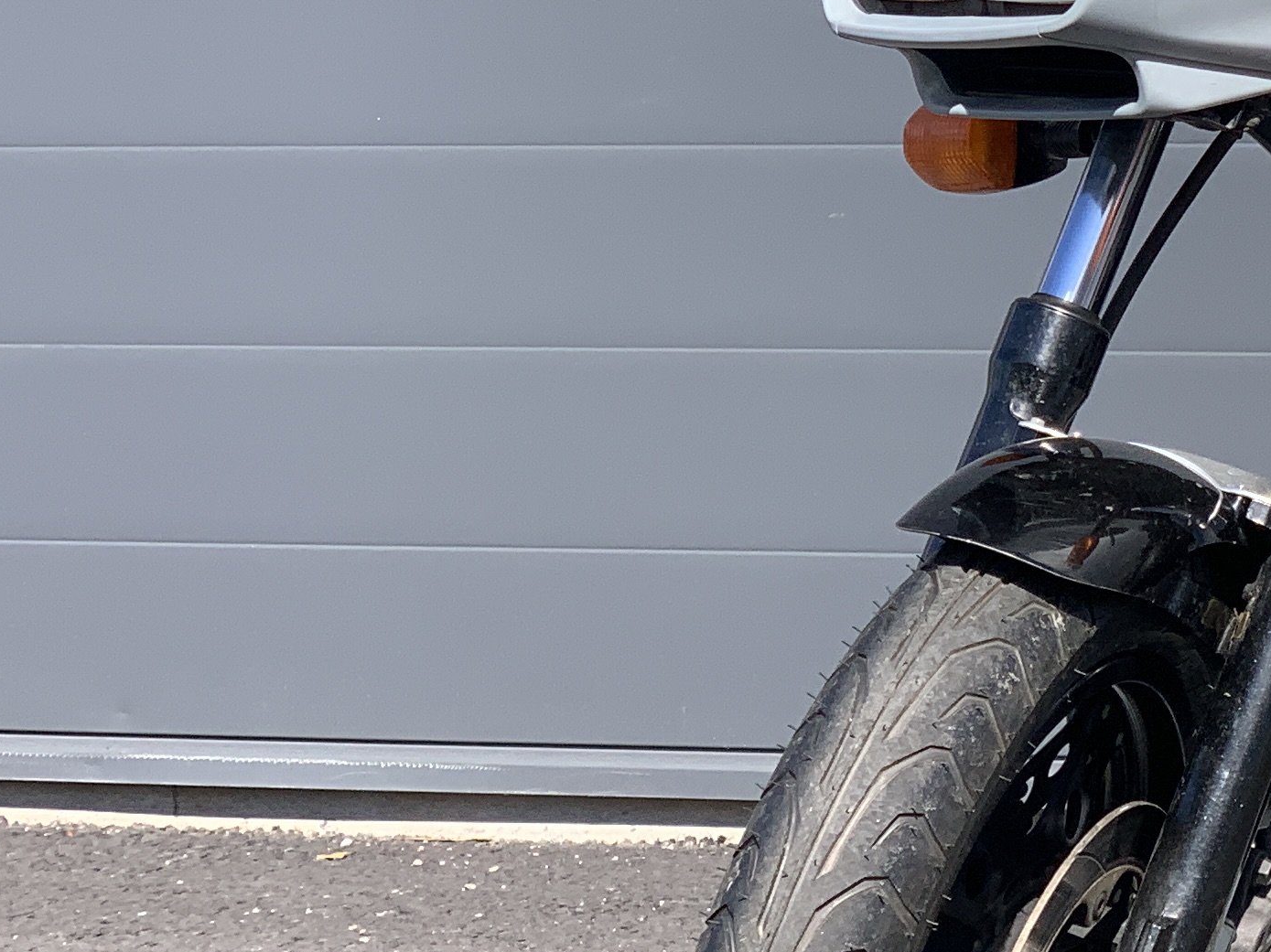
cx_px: 1821
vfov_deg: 9.8
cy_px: 256
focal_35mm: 151
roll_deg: -0.4
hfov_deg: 12.5
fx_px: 5543
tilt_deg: -1.8
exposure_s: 1/639
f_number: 2.4
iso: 16
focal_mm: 6
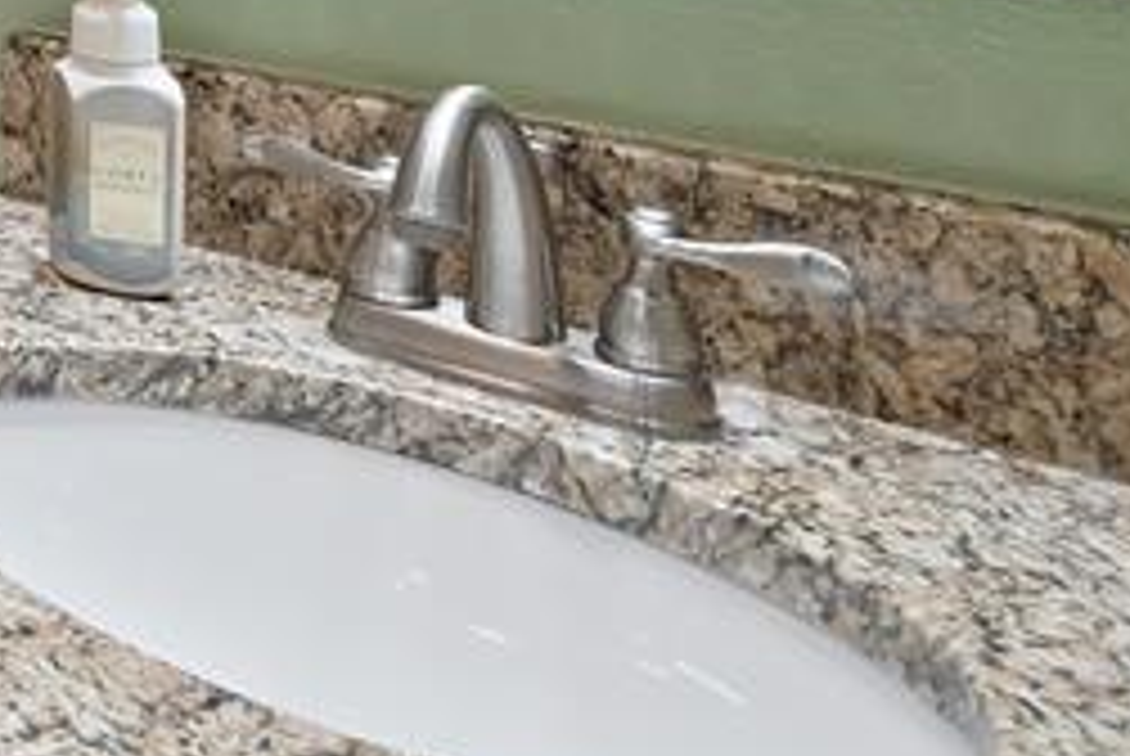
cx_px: -684
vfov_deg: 23.2
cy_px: -320
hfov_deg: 25.7
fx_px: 1540
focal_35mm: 49
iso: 640
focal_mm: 12
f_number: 9
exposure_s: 1/3
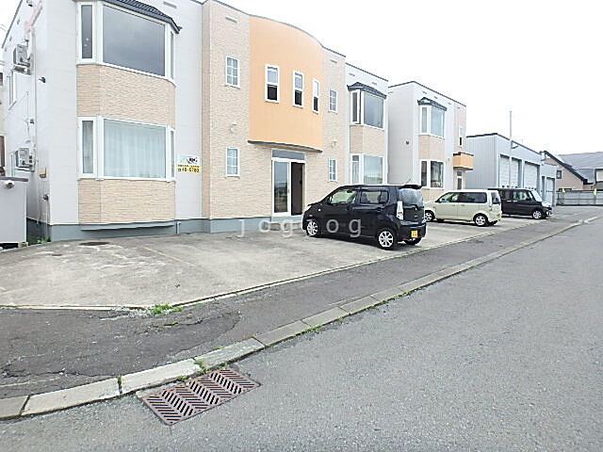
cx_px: 302
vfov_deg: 63.4
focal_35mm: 21
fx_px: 366
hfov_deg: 79.0
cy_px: 226
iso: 125
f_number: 3.5
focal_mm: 3.7
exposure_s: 1/200
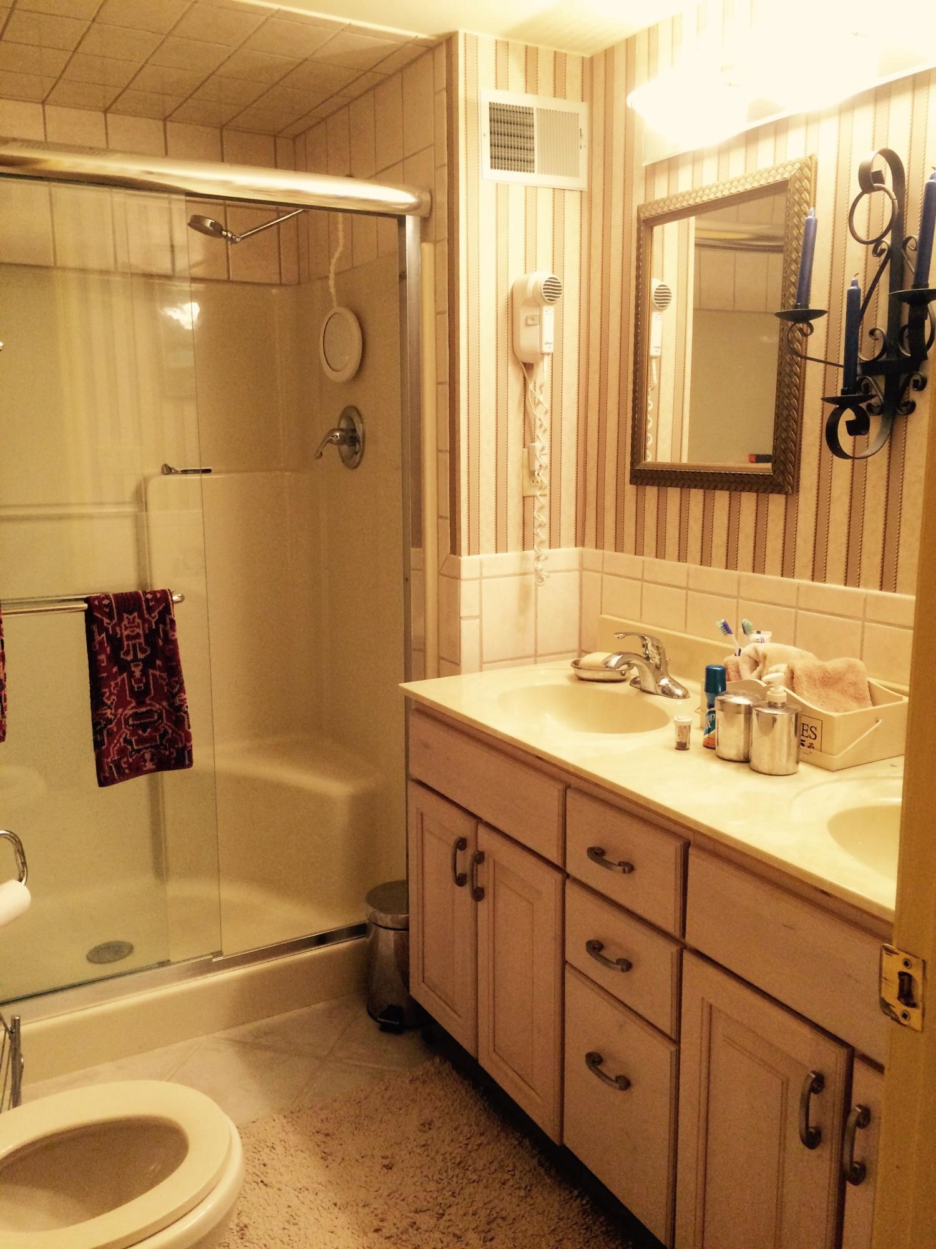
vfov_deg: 61.7
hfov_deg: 48.2
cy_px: 624
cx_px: 468
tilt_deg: -12.1
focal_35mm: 29
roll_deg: +0.4
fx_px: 1046
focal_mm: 4.15
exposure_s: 1/30
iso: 64
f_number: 2.2
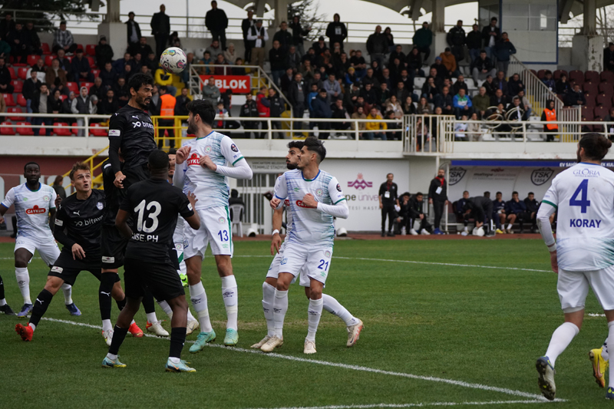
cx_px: 307
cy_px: 204
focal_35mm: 150
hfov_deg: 13.7
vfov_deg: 9.1
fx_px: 2558
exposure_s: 1/2000
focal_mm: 150
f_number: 5
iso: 4000
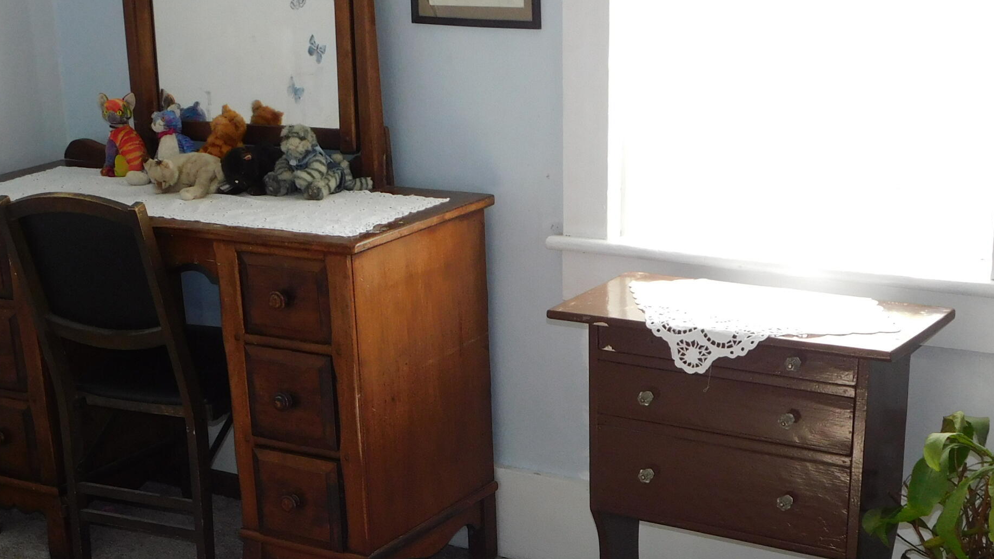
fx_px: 1687
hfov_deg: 32.8
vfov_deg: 18.4
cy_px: 546
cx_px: 440
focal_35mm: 64
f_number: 3.5
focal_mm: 6.3
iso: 200
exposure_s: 1/30
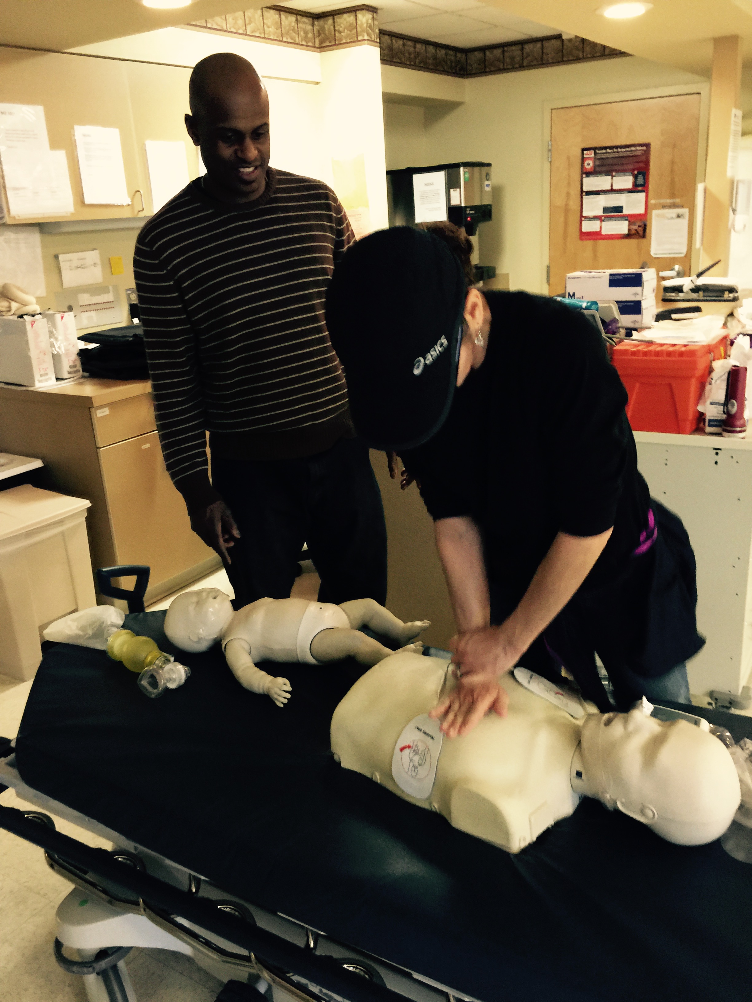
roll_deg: +2.9
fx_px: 840
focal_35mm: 29
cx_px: 376
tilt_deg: -17.8
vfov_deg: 61.7
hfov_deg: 48.2
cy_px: 501
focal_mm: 4.15
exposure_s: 1/4
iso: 64
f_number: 2.2
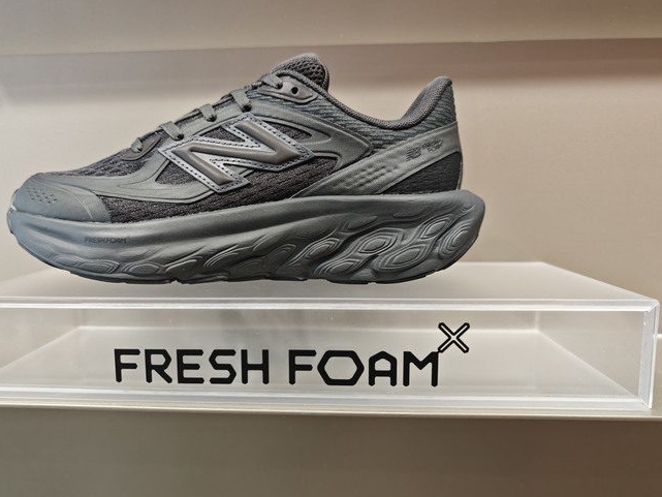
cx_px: 292
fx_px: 536
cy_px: 266
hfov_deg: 63.2
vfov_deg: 49.7
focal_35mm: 28
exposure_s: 1/100
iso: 160
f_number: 1.63
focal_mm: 8.72
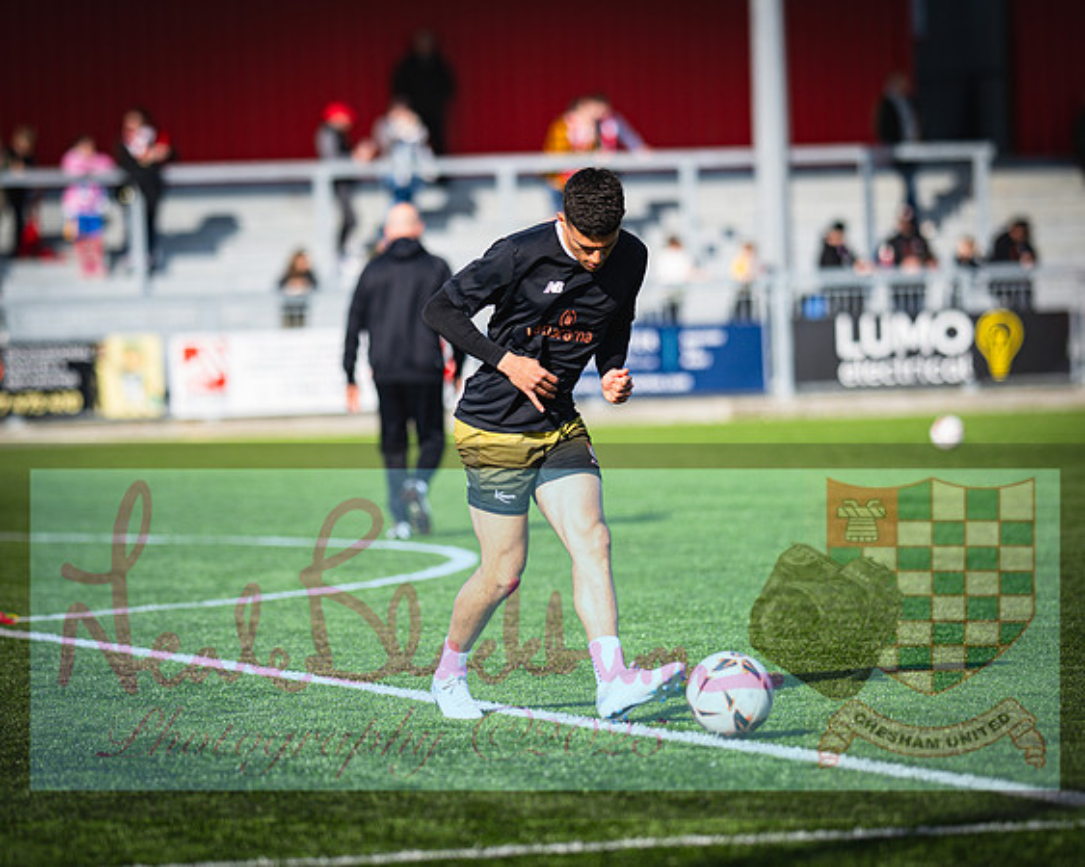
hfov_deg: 8.5
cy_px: 434
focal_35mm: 228
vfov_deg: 6.8
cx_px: 542
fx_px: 7311
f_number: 1.8
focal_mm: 135
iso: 100
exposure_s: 1/3200
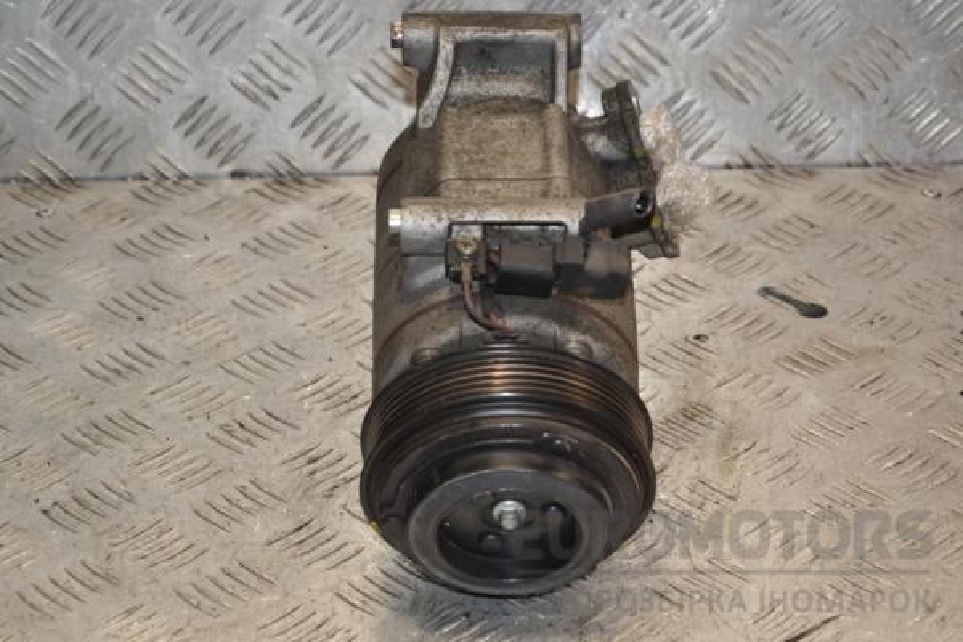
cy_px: 321
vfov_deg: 13.0
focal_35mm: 105
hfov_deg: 19.5
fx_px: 2809
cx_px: 482
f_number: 7.1
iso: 800
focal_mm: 70
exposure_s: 1/200
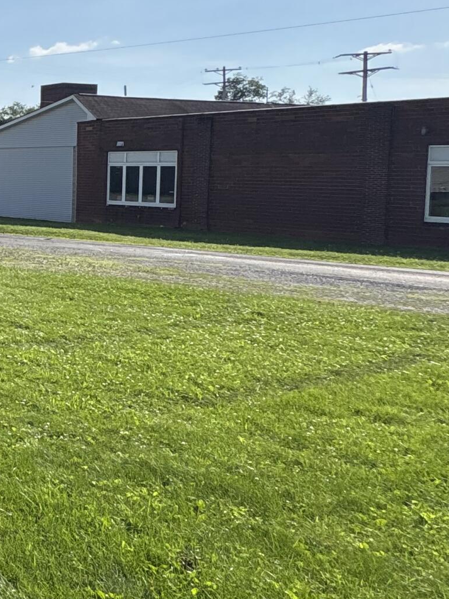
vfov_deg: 45.1
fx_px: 709
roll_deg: +0.1
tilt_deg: -2.0
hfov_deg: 21.8
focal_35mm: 41
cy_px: 198
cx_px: -363
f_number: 2.2
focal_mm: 2.22
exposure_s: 1/1832
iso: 50
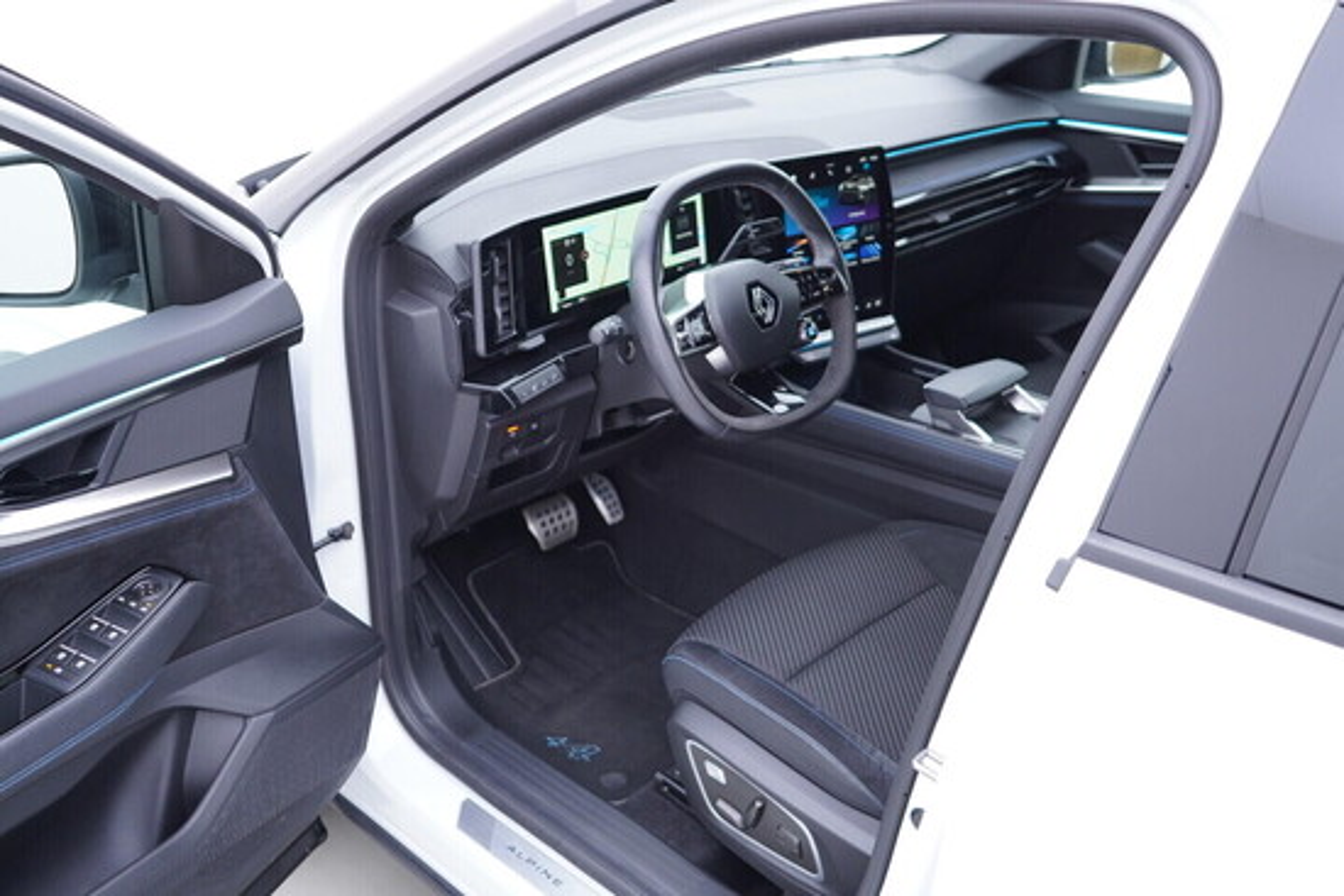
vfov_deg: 36.9
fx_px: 1344
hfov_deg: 53.1
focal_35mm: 36
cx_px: 672
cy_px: 448
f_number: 2.8
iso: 250
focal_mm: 24
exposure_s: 1/40
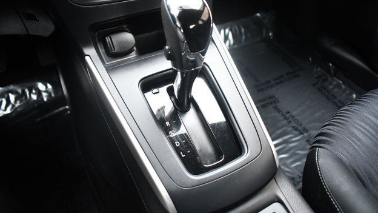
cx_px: 192
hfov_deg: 66.1
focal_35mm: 29
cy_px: 90
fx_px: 291
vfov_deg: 40.1
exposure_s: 1/125
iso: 2500
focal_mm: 18
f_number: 3.5
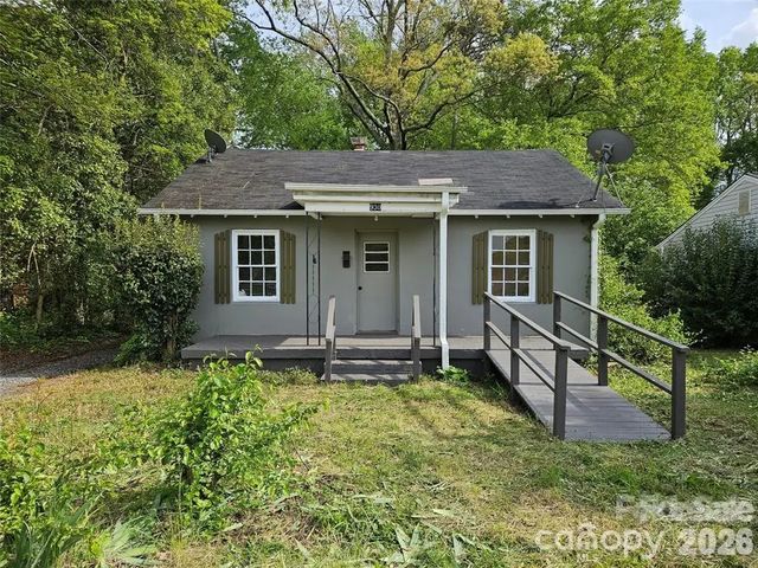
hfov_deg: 73.9
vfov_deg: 58.9
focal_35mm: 23
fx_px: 504
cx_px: 379
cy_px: 284
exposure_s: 1/859
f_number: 1.8
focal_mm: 5.4
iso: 25
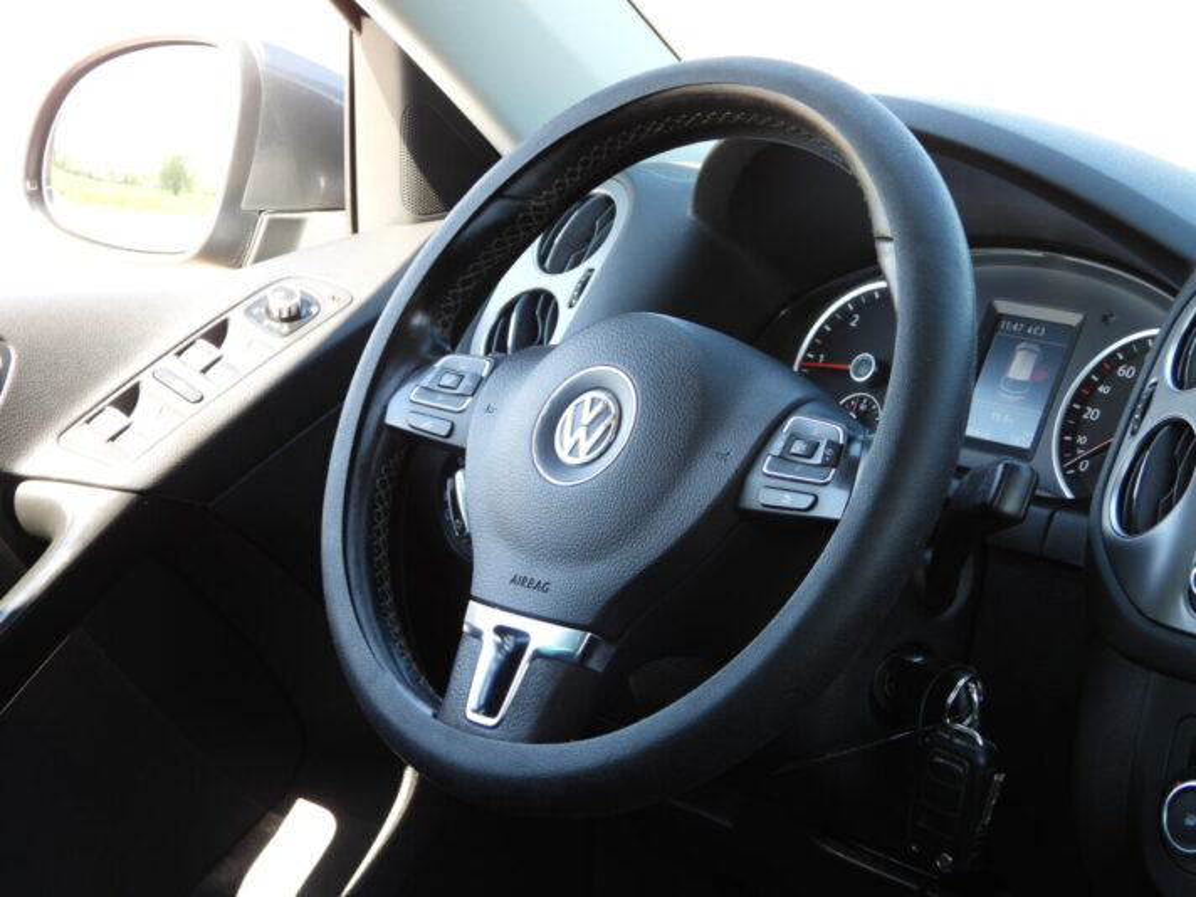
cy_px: 448
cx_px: 598
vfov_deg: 18.4
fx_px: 2764
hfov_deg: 24.4
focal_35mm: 80
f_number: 3.5
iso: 100
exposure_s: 1/60
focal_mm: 14.4
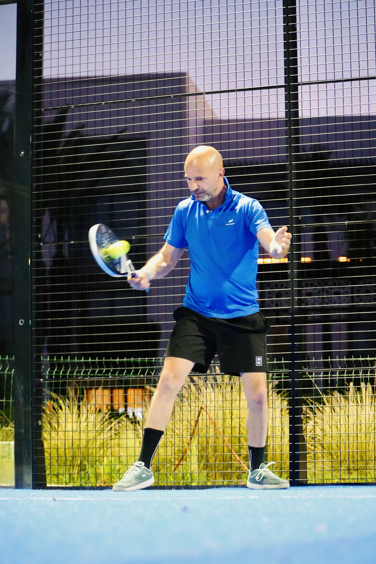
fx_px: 1739
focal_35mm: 111
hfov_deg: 12.3
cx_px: 188
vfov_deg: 18.4
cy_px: 282
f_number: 4
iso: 6400
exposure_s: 1/160
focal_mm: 74
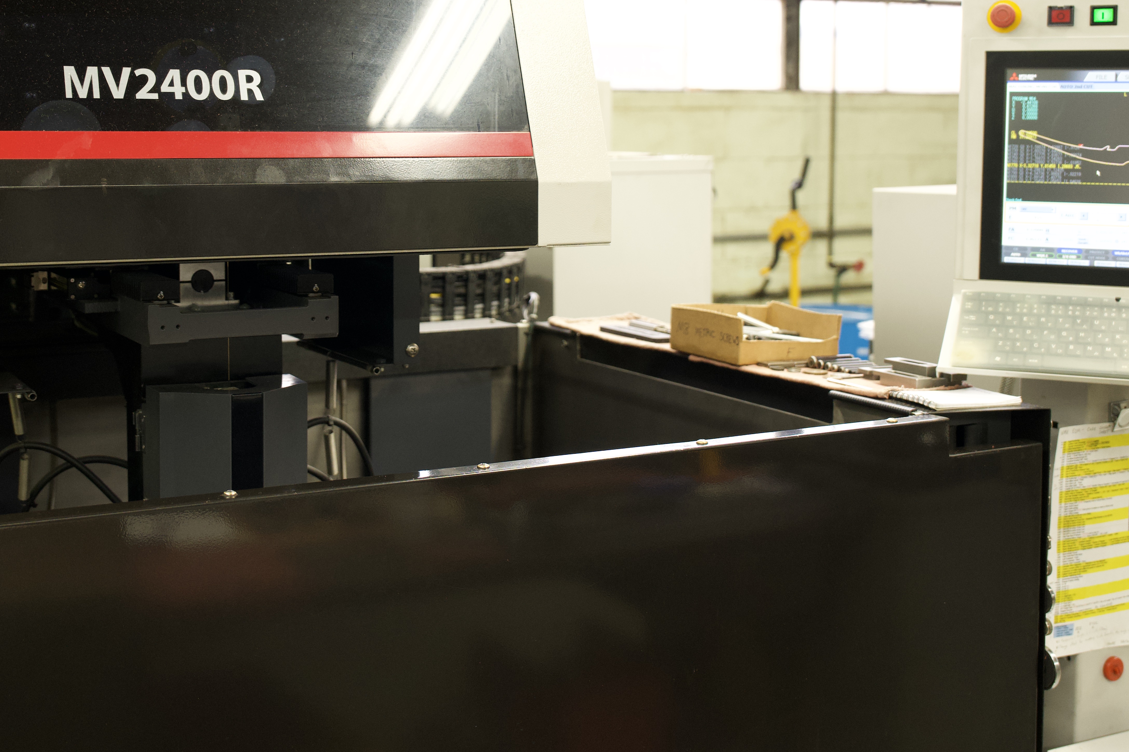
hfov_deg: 39.5
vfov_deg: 26.8
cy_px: 229
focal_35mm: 50
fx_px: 1568
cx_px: 470
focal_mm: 31
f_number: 3.5
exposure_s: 1/160
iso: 1600
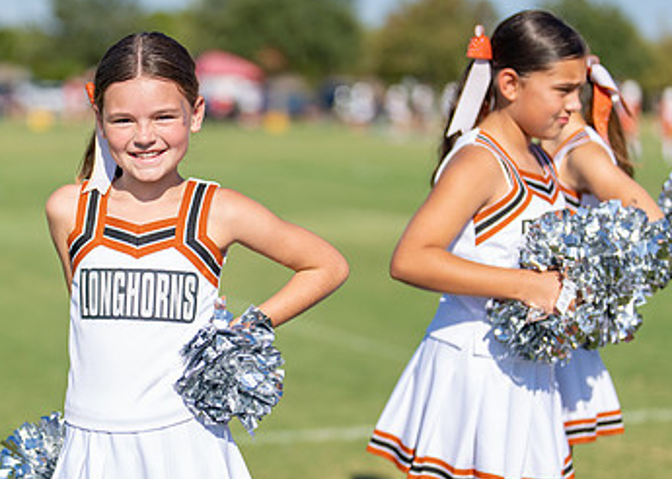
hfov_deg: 22.5
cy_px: 280
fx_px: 1679
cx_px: 195
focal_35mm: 88
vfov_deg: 16.2
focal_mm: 50
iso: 100
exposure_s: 1/8000
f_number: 1.2
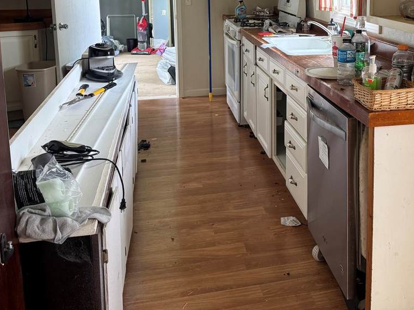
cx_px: 296
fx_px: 490
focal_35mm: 41
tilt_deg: -10.2
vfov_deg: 33.7
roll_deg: -0.3
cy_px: 47
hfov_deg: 44.6
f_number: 1.78
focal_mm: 6.76
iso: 250
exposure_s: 1/60
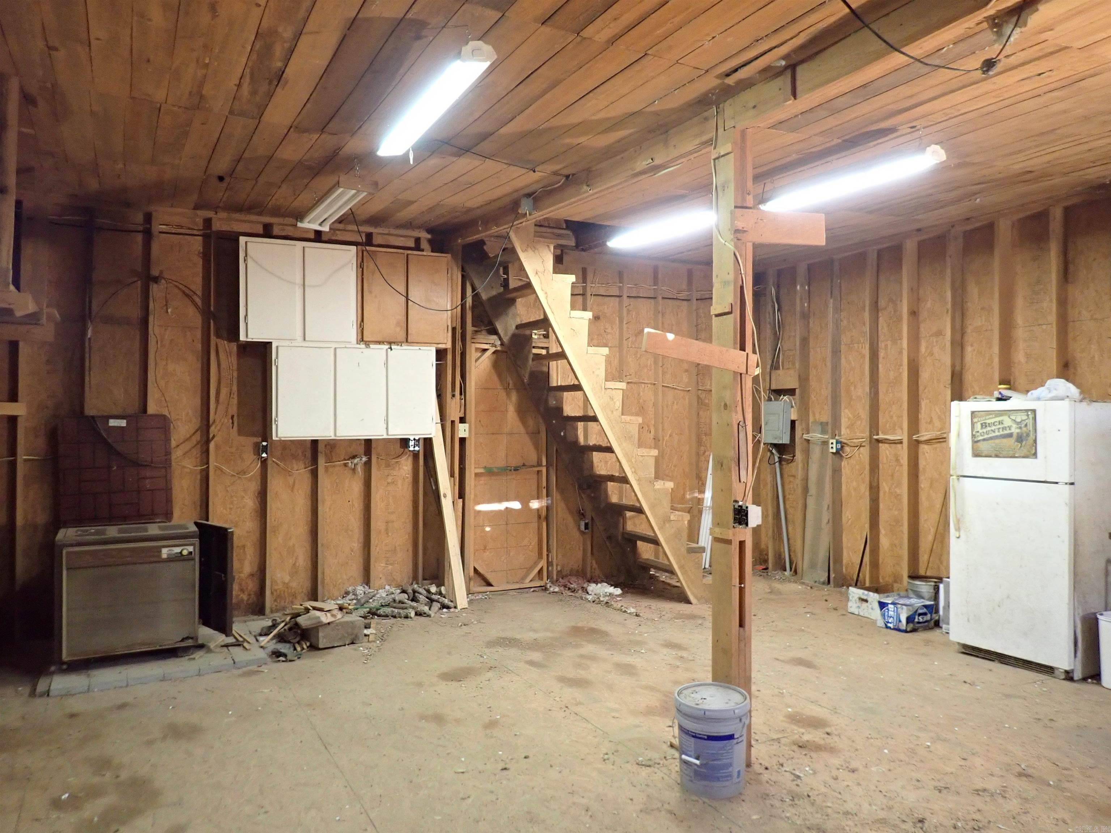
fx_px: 802
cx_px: 556
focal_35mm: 25
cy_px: 416
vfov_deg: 54.9
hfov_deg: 69.4
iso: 400
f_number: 2
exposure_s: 1/30
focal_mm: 4.5
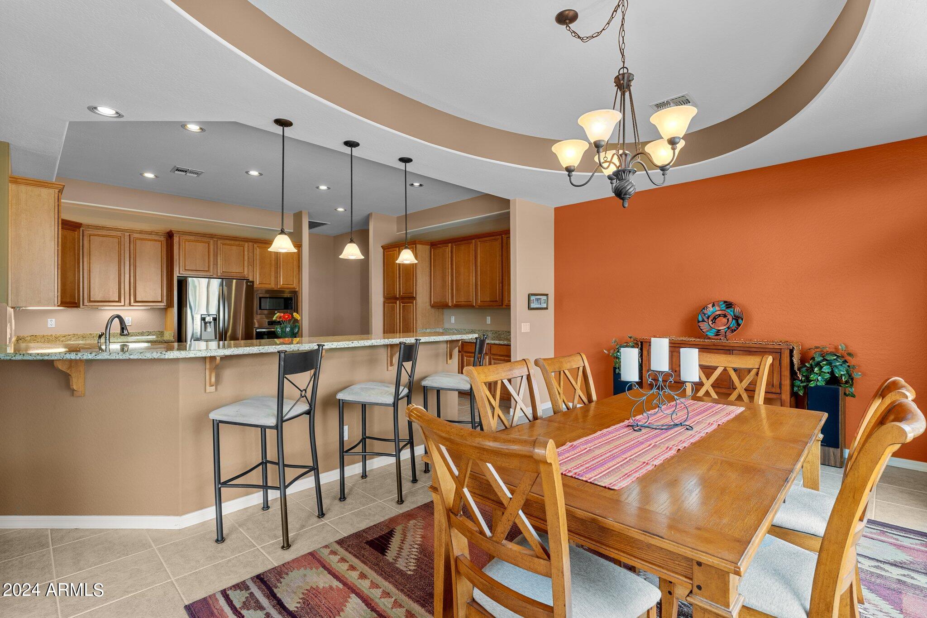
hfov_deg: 94.0
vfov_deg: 71.1
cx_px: 464
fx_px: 433
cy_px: 309
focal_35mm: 17
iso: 400
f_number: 8
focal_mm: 16.8
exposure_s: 1/5
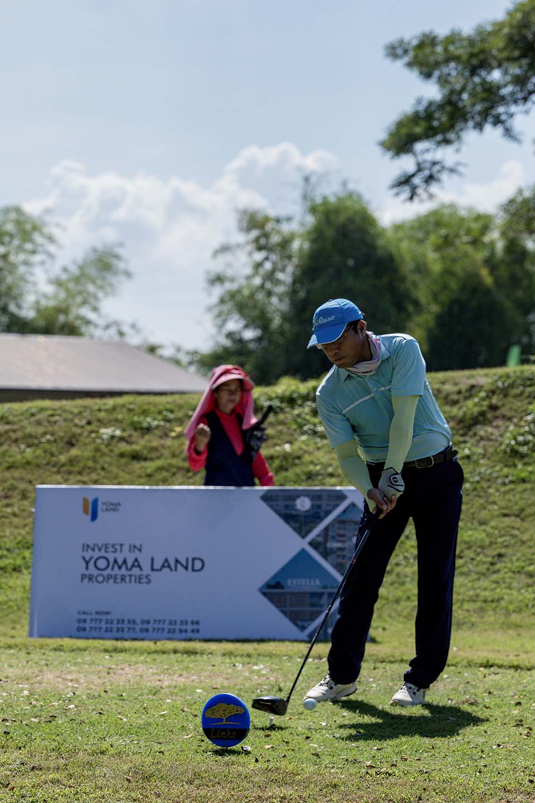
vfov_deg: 19.5
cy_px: 402
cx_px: 268
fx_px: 2340
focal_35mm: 105
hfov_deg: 13.0
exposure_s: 1/5000
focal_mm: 105
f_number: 4.5
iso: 720
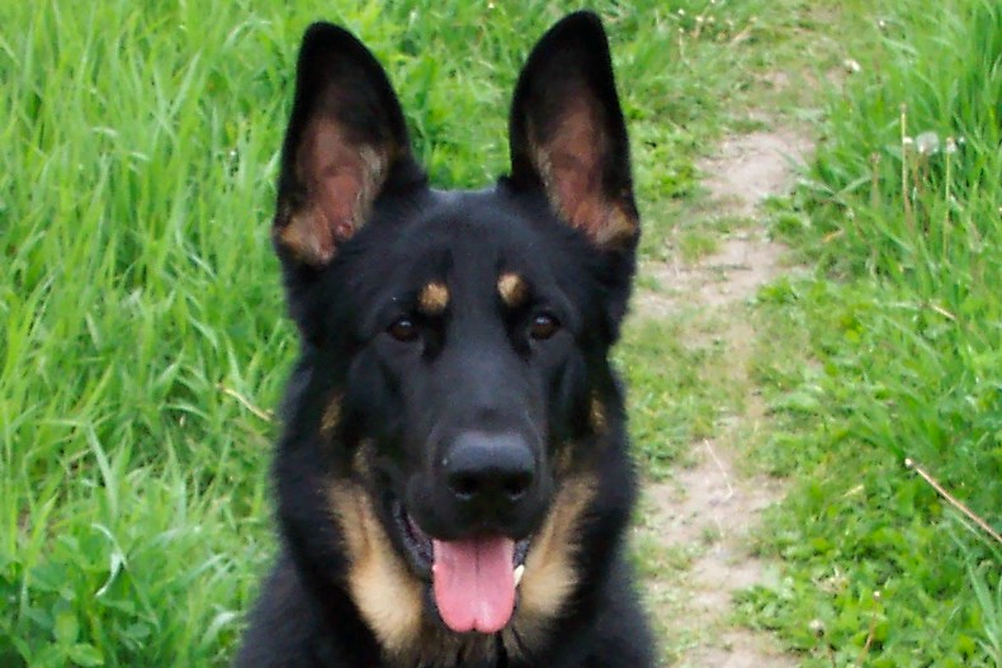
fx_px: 974
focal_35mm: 35
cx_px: 501
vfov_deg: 37.9
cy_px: 334
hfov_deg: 54.4
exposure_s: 1/250
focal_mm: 7.5
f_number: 2.8
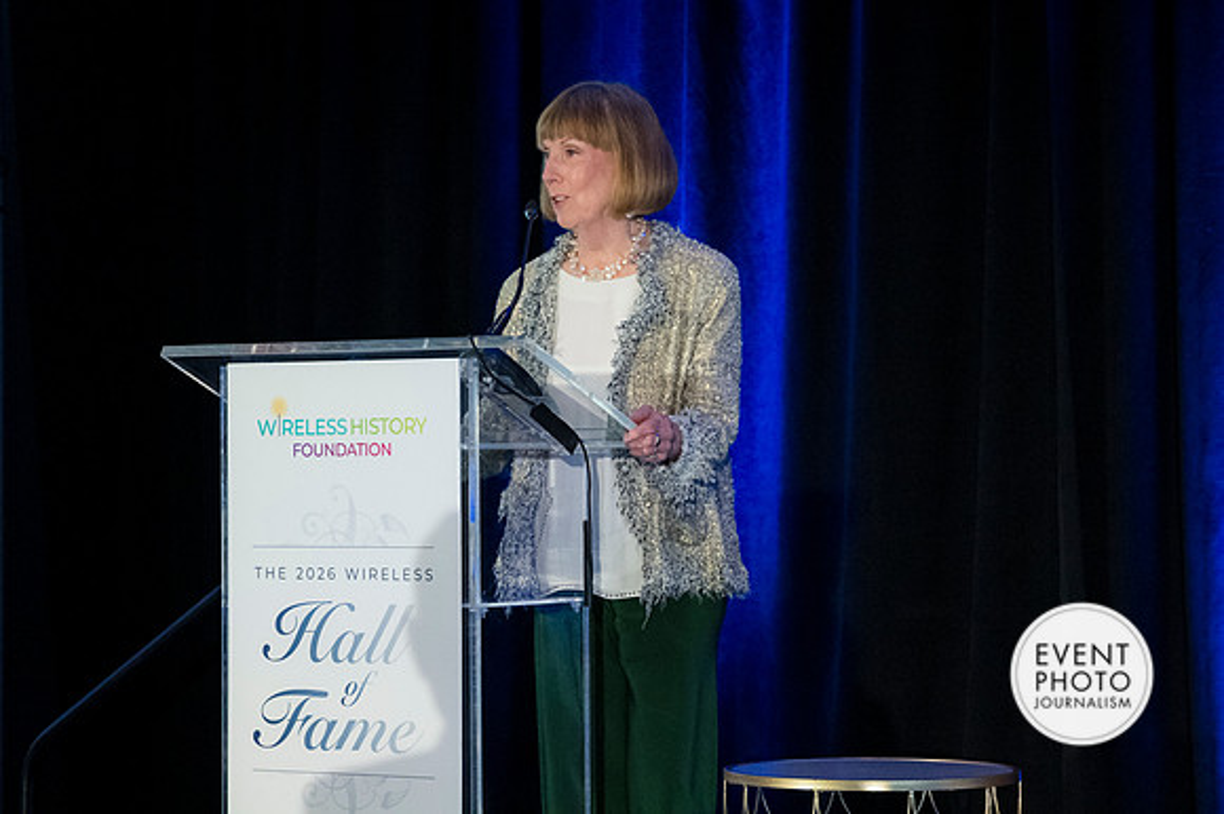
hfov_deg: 20.4
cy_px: 407
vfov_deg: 13.7
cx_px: 612
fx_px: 3398
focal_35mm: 100
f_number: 4
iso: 6400
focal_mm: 67
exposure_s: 1/125
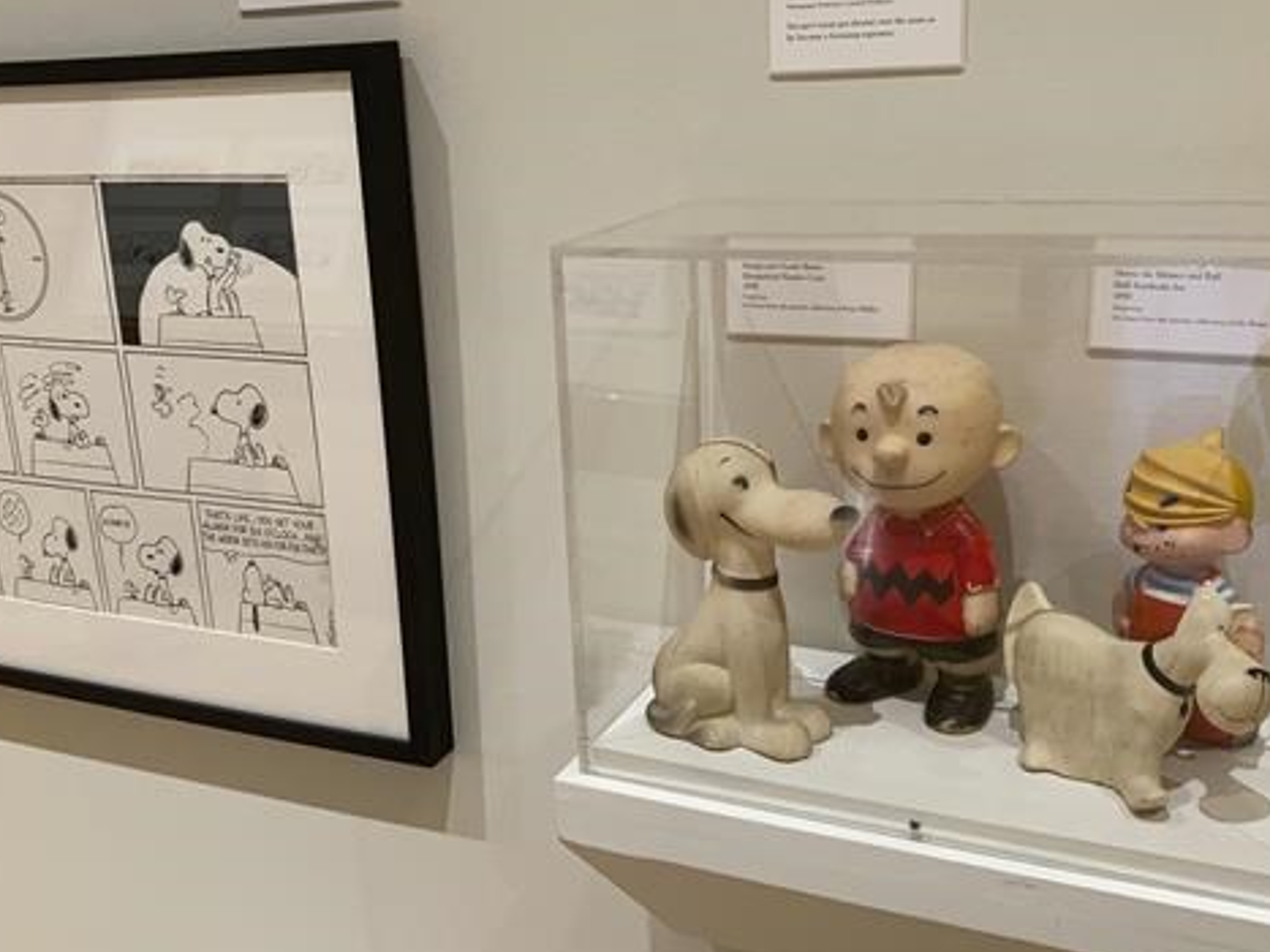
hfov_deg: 47.8
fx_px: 1430
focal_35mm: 39
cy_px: 460
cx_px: 582
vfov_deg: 36.8
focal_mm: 3.99
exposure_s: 1/60
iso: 160
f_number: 1.8
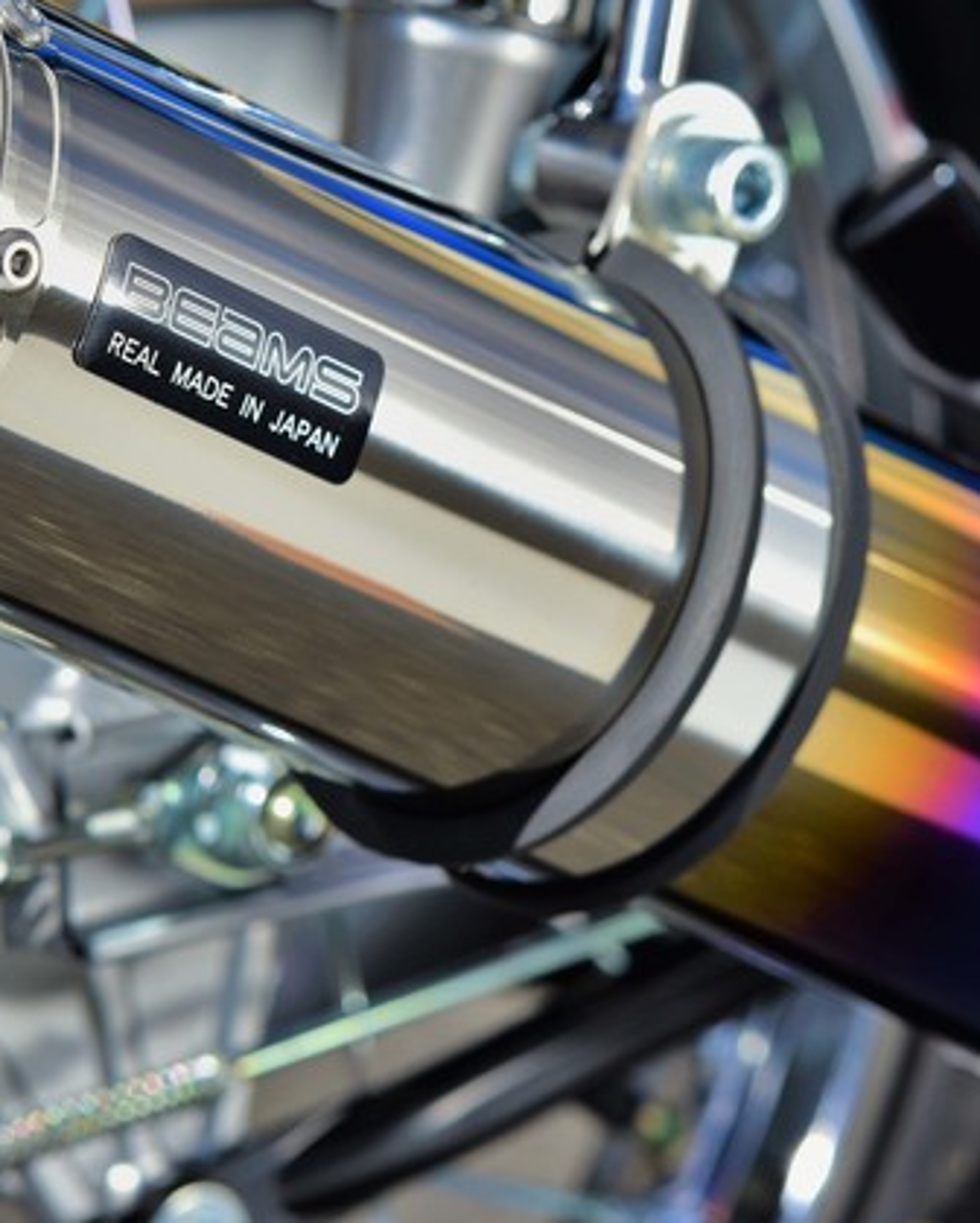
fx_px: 6806
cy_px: 473
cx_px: 435
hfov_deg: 8.2
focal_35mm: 188
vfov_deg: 10.3
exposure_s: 1/1000
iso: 250
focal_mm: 105
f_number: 7.1
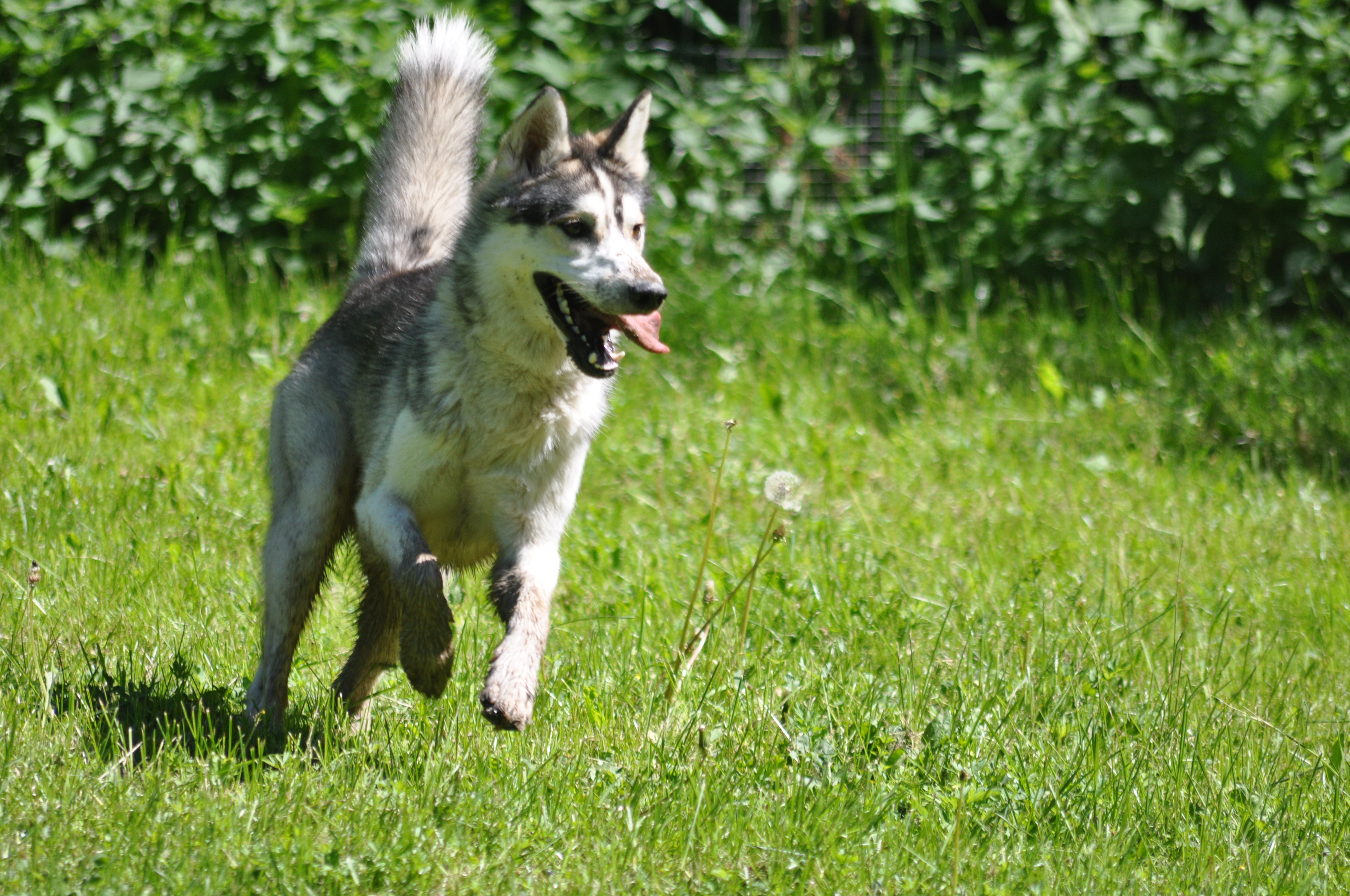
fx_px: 16854
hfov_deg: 4.6
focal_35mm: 450
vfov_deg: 3.0
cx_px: 675
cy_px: 448
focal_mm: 300
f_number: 5.6
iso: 500
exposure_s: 1/1000
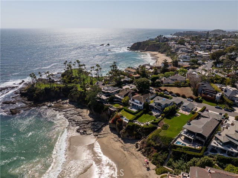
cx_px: 119
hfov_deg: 71.6
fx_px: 165
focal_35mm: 24
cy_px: 89
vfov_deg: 56.8
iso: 100
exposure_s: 1/8000
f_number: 2.8
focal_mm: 12.29
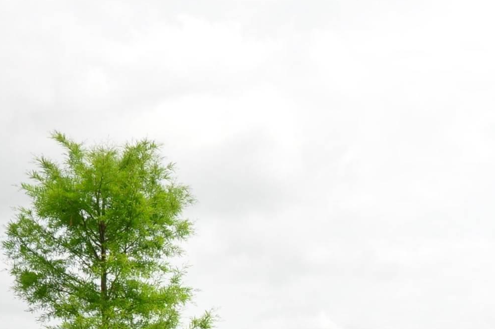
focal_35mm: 102
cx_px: 524
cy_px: 474
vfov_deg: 12.8
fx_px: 1401
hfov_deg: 19.3
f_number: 11
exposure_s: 1/1600
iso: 1000
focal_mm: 22
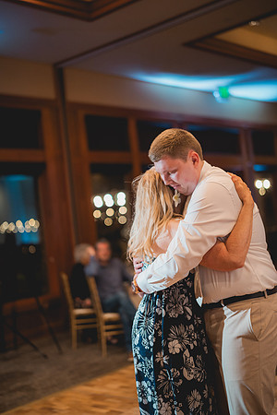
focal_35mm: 50
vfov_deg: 39.6
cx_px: 138
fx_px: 577
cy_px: 208
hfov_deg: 27.0
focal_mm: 50
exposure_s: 1/400
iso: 1250
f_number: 1.4
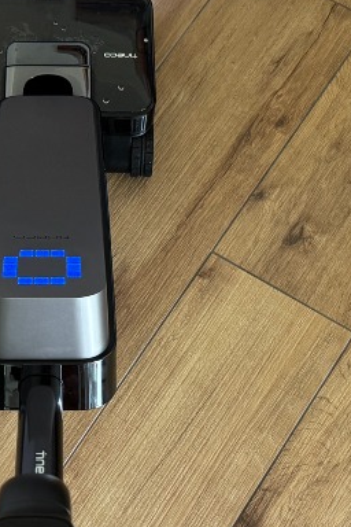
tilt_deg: -68.7
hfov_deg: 17.3
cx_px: 43
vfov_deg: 25.8
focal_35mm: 78
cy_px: 366
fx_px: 1141
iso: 320
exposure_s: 1/60
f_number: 1.78
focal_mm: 6.76
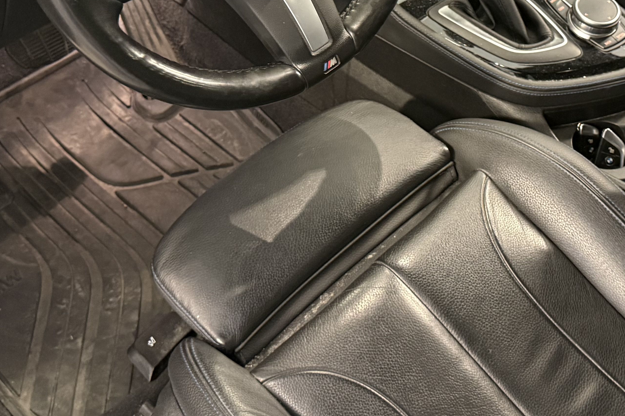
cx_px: 425
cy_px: 55
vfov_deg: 23.6
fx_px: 972
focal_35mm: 56
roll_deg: -0.4
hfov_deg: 35.2
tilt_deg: -43.1
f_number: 1.78
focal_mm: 6.76
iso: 640
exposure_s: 1/33
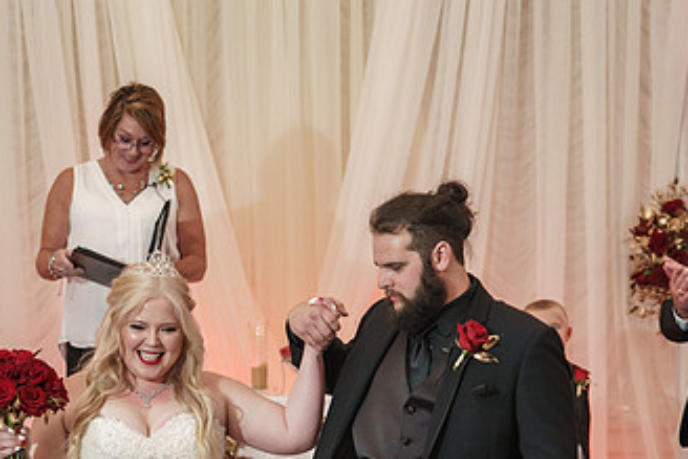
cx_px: 327
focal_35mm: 150
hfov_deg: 13.7
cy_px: 387
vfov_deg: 9.1
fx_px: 2868
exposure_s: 1/100
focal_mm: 84
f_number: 4
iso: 2000
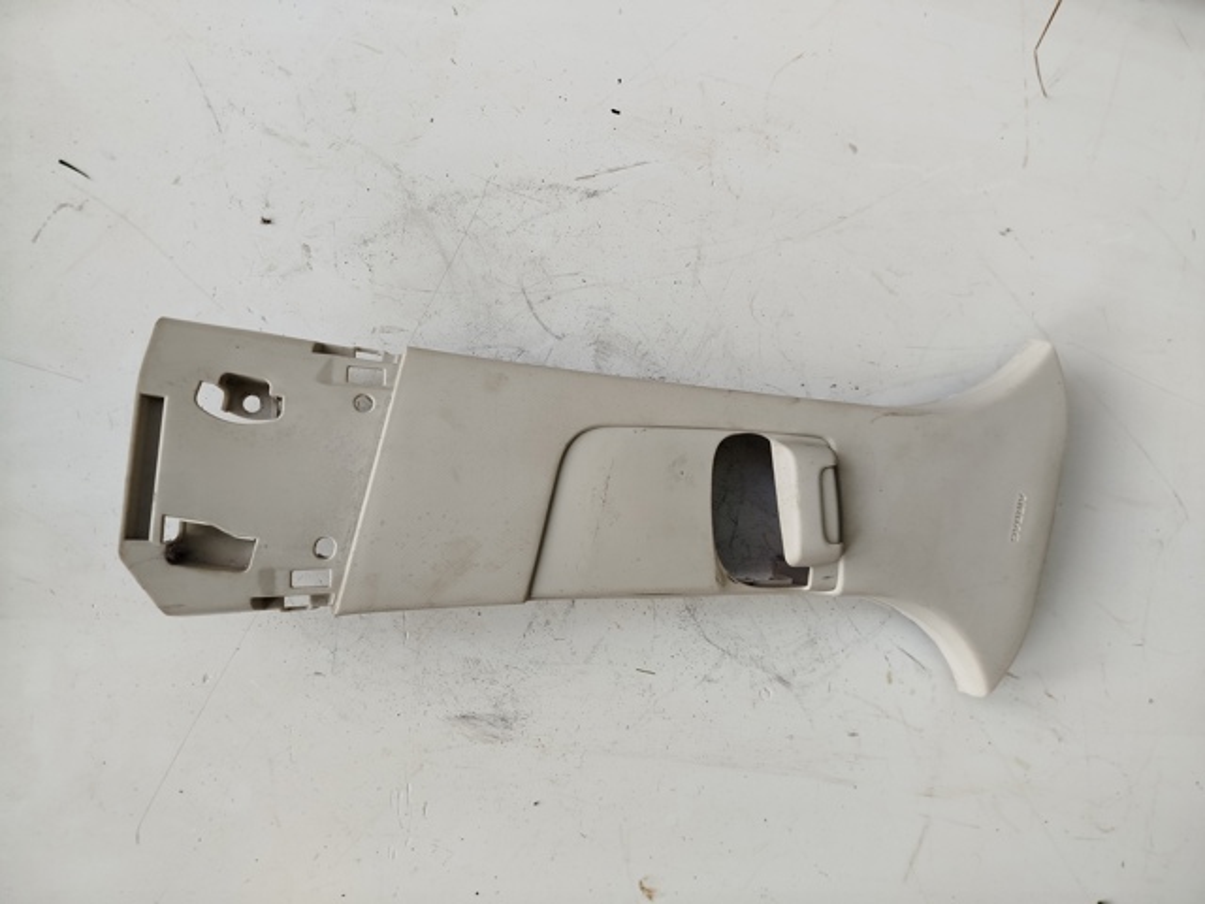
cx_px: 602
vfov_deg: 56.8
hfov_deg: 71.6
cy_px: 452
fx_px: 835
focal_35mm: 24
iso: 50
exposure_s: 1/50
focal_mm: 5.31
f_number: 1.7
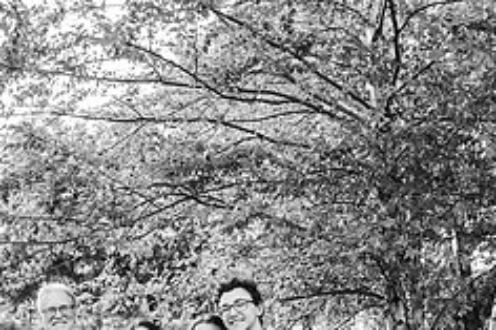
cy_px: 363
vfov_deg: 21.8
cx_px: 101
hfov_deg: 33.0
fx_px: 812
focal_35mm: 59
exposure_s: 1/200
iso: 320
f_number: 3.2
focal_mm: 24
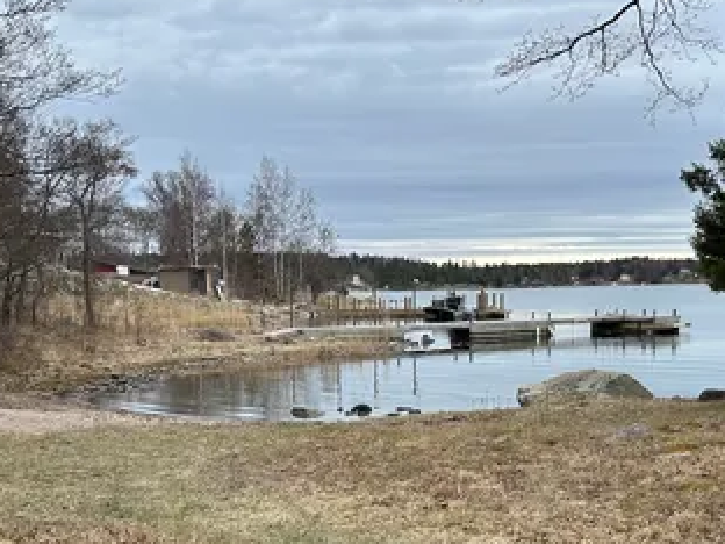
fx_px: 1047
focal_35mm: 50
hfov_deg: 38.2
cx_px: 365
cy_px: 405
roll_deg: +1.9
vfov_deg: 28.7
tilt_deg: -6.5
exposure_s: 1/1901
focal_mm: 5.7
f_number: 1.5
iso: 50
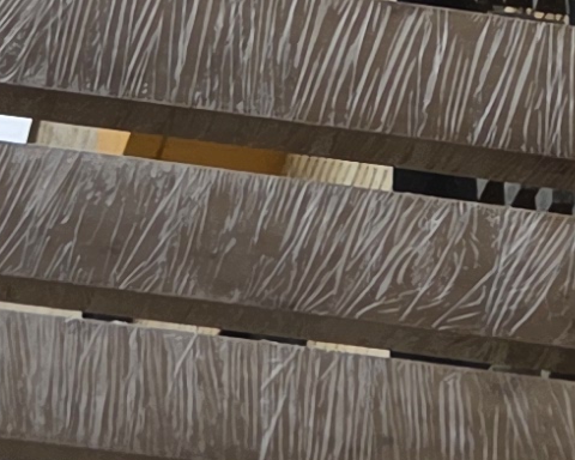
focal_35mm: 187
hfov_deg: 10.3
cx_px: 365
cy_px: -563
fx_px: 3182
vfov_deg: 7.8
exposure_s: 1/3493
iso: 80
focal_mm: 5.4
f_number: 1.8
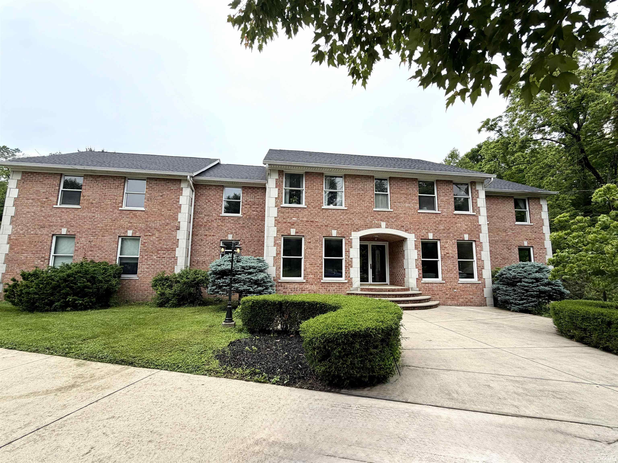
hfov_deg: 102.1
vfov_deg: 85.7
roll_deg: -1.5
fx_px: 250
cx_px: 309
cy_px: 232
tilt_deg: +7.3
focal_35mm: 14
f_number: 2.2
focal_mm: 2.22
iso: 40
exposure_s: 1/770
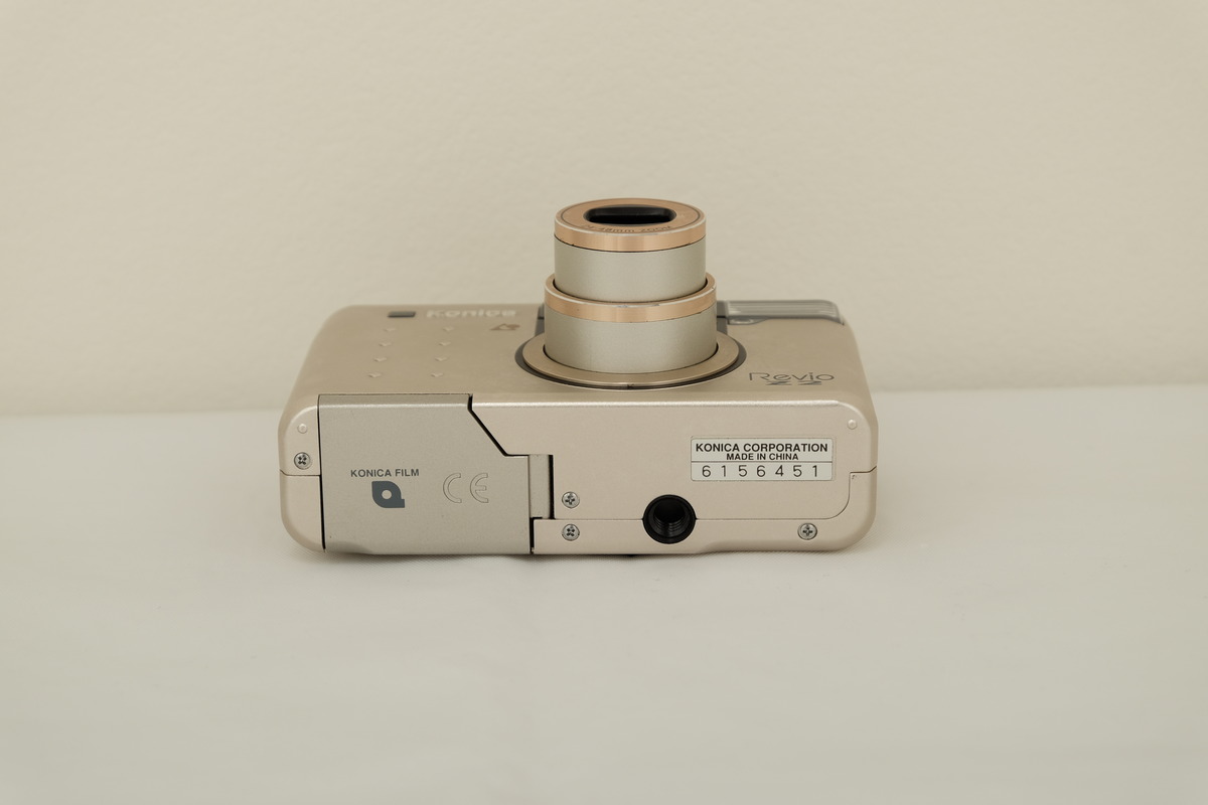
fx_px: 2516
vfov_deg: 18.2
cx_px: 604
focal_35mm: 75
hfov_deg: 27.0
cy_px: 402
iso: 200
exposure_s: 1/125
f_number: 8
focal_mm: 50
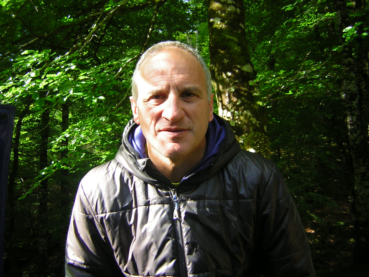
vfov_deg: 39.7
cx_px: 184
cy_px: 138
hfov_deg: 51.4
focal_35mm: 36
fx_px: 384
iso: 50
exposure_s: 1/103
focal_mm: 4.7
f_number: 2.6
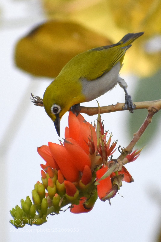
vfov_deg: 4.6
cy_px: 121
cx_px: 80
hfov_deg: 3.1
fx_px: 3016
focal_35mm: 450
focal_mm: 300
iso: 800
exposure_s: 1/2000
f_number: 6.3
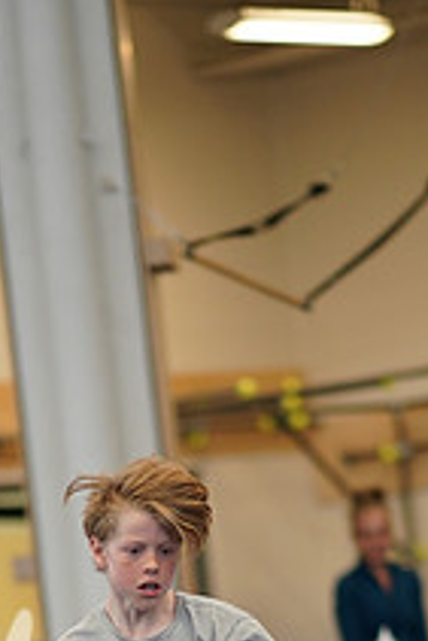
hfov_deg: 5.9
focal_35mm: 234
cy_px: 796
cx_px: 229
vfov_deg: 8.7
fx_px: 4166
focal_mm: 85
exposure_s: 1/500
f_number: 1.4
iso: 640
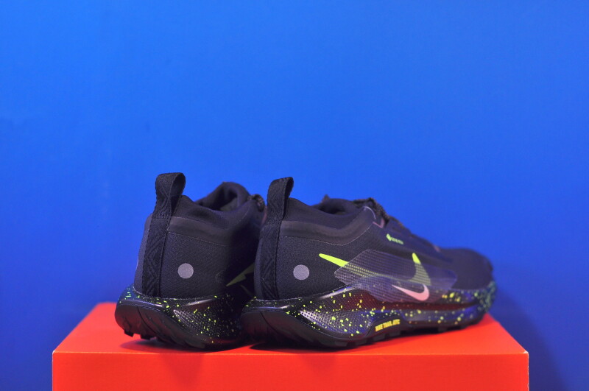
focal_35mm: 75
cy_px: 196
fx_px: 1225
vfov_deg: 18.1
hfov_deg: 27.0
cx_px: 294
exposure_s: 1/320
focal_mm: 50
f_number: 2.5
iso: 250
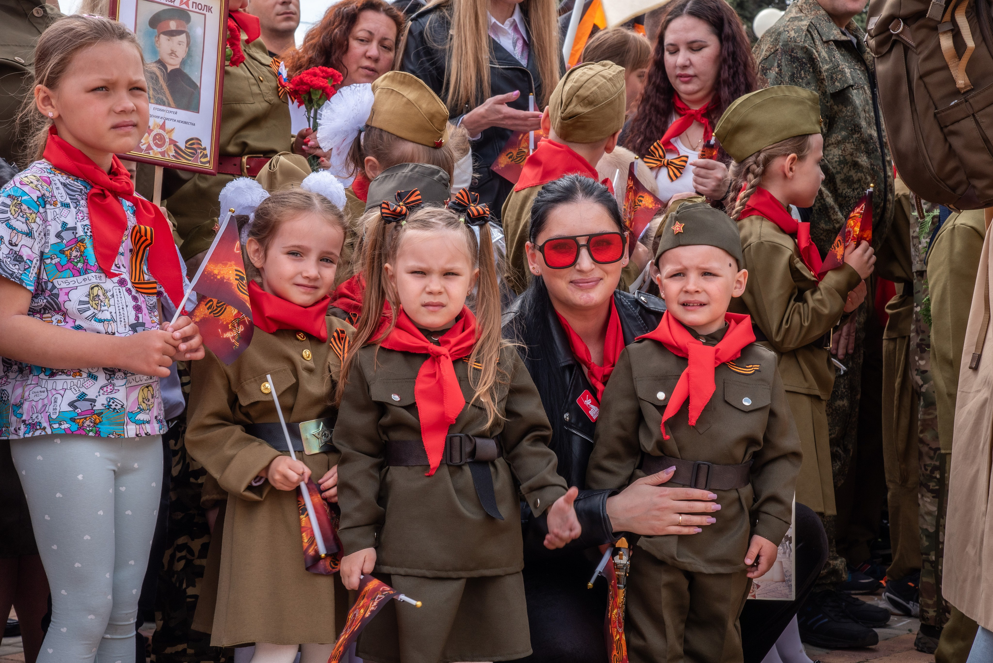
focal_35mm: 75
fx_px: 2069
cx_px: 496
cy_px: 332
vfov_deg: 18.2
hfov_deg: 27.0
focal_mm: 75
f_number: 13
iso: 320
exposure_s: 1/160
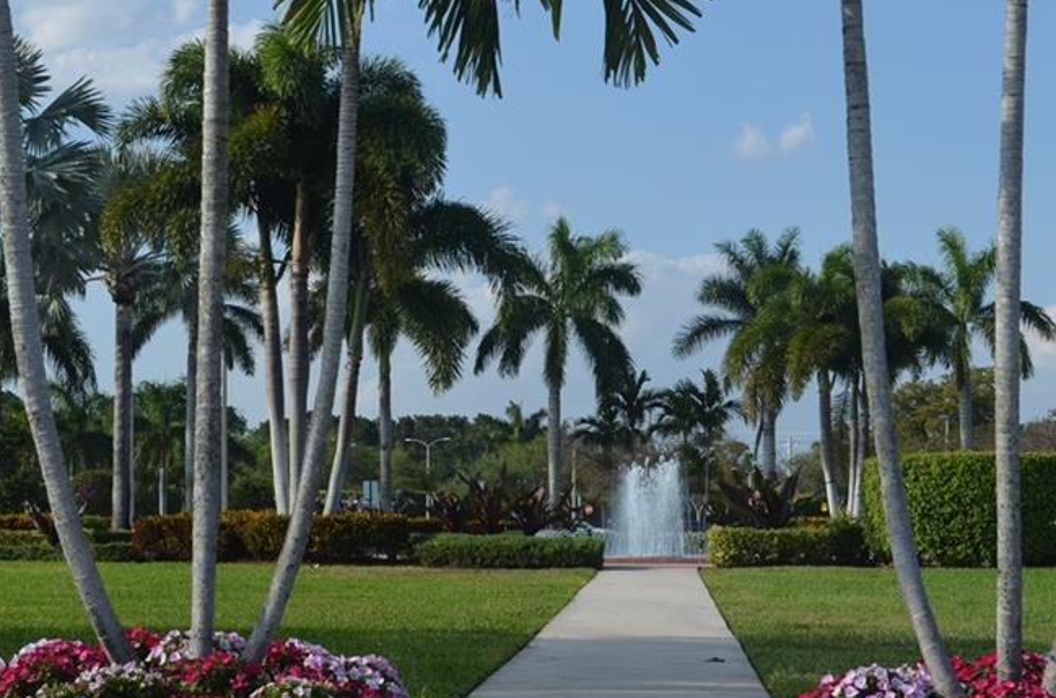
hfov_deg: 24.6
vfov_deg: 16.4
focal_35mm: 83
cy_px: 412
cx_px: 436
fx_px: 2422
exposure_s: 1/250
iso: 110
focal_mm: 35
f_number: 8
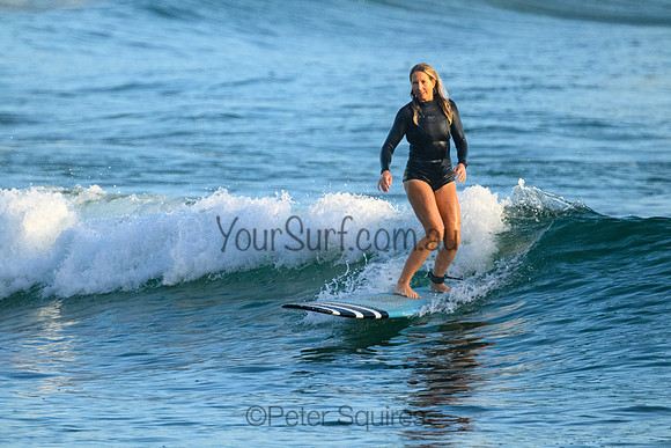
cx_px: 336
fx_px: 14914
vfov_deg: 1.7
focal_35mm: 800
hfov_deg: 2.6
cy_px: 224
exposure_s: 1/2000
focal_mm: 800
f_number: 11
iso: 5000
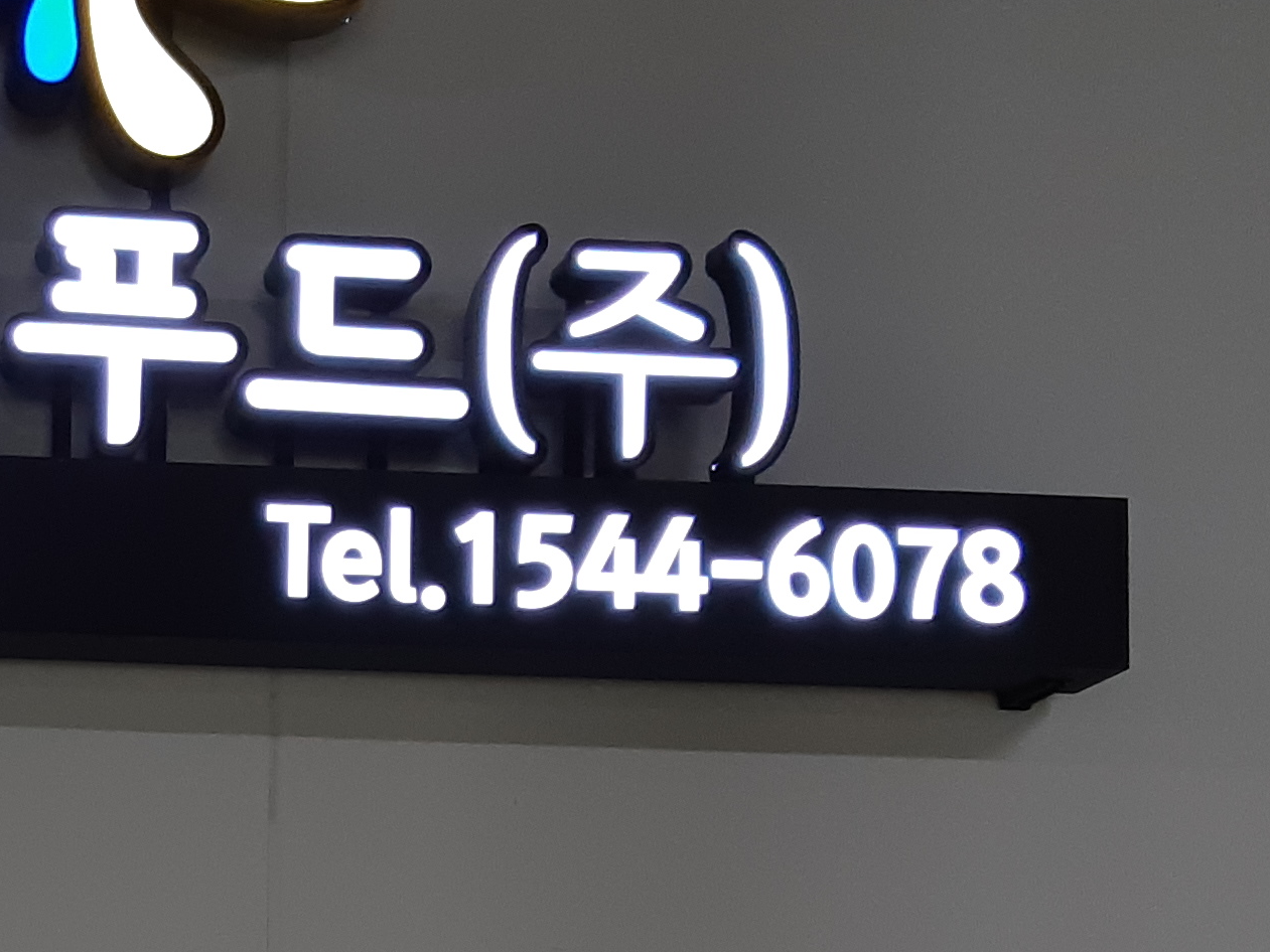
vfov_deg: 15.2
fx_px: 3486
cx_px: -125
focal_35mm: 95
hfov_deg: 19.8
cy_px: 1048
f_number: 1.7
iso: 80
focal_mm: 3.93
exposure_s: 1/60
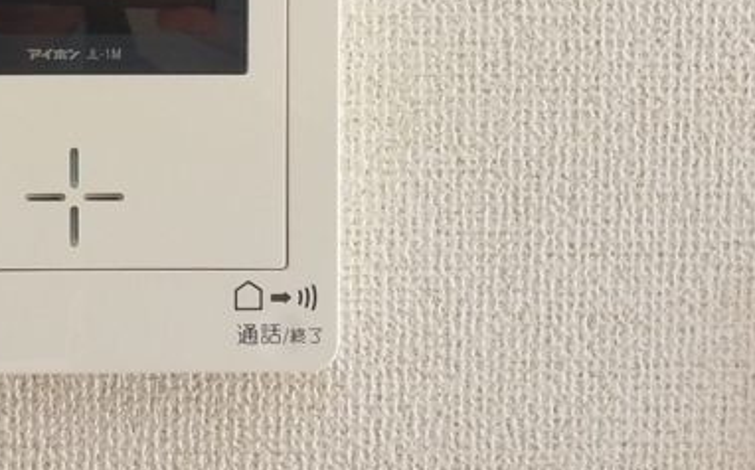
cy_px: -10
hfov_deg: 27.3
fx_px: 1480
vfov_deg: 17.6
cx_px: 34
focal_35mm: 72
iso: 200
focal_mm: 3.61
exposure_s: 1/100
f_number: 1.8
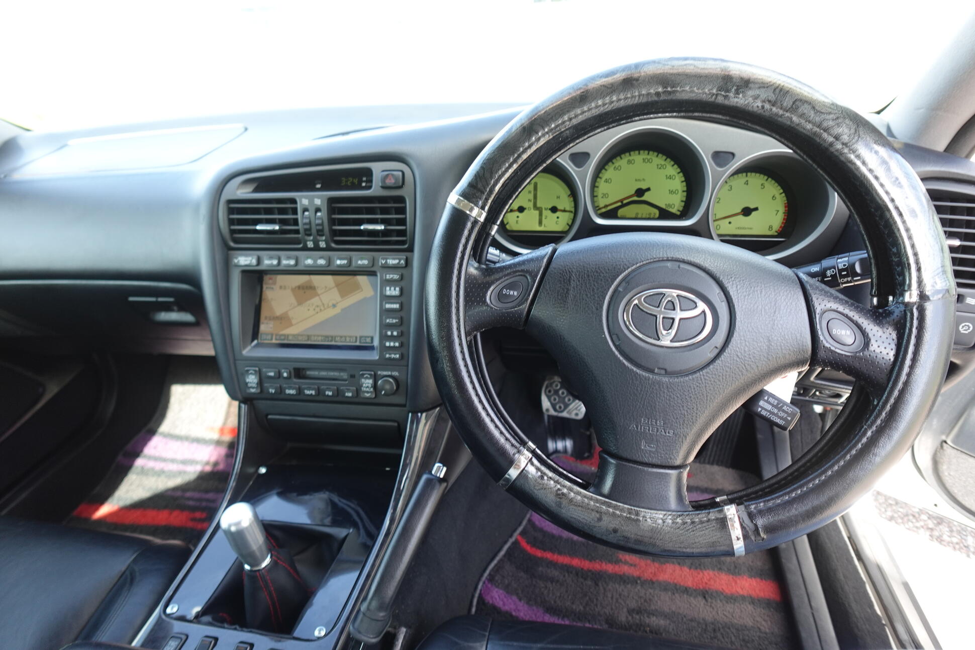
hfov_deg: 84.0
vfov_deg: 61.9
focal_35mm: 20
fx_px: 542
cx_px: 488
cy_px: 325
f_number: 2
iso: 125
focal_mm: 7.6
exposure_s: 1/160
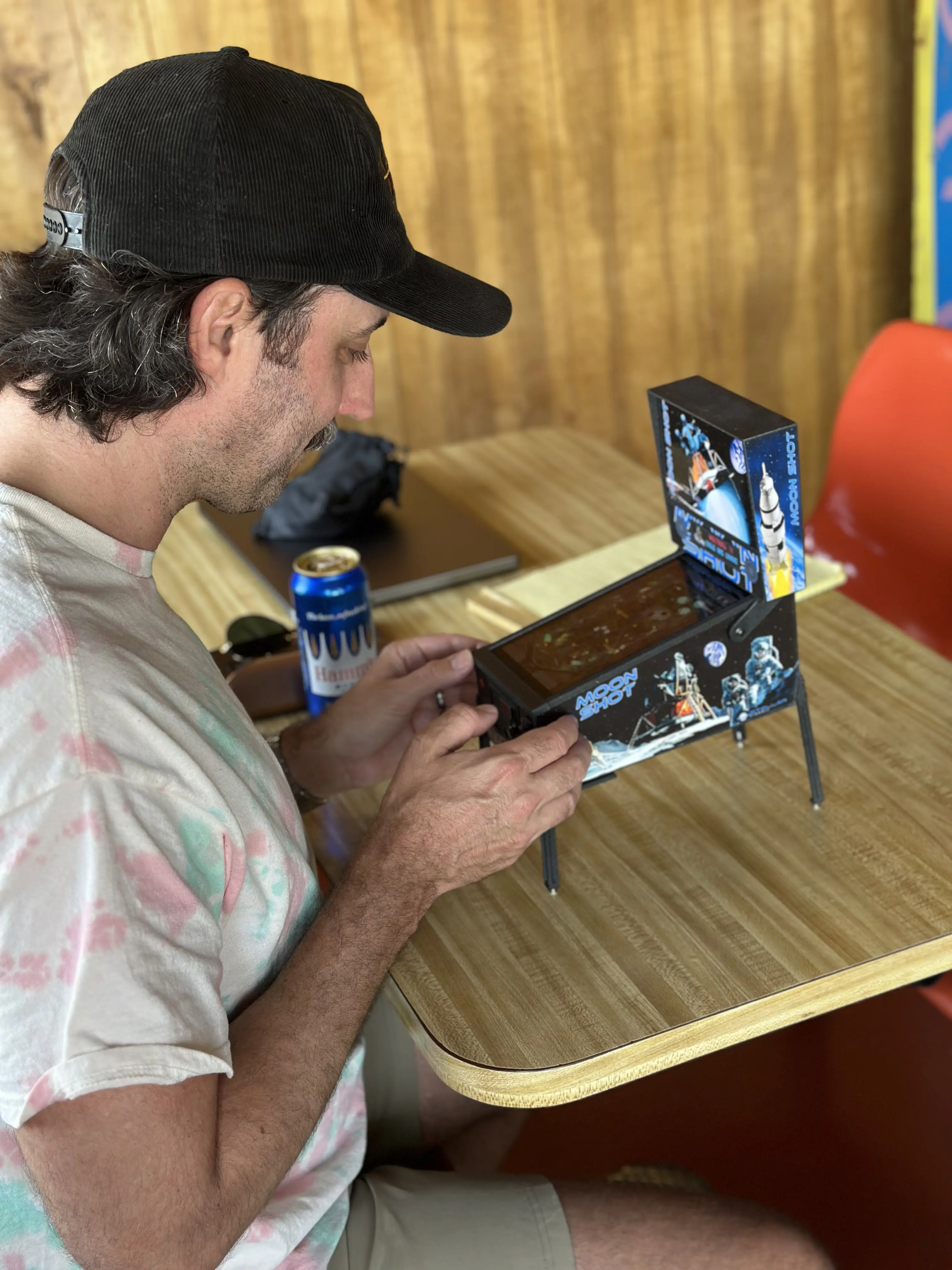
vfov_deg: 39.7
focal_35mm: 48
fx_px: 1760
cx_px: 476
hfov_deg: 30.3
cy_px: 635
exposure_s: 1/100
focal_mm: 6.86
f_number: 1.78
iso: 125
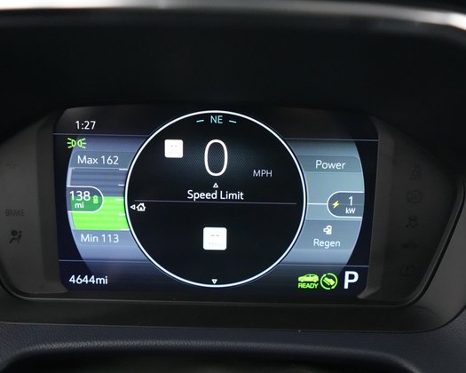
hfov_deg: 55.7
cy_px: 185
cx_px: 234
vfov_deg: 45.8
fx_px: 441
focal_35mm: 32
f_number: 2.8
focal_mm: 28
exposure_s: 1/80
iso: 12800
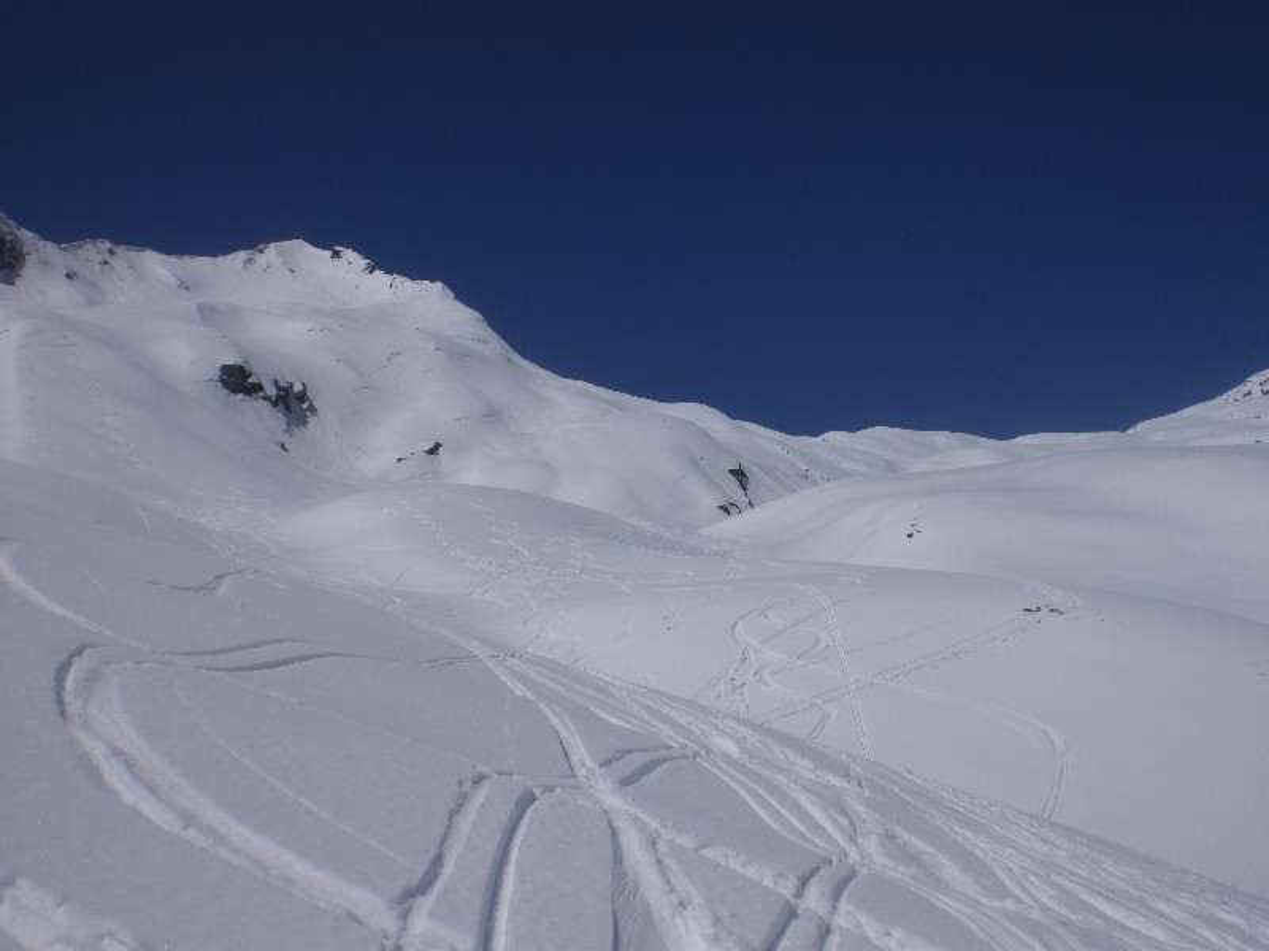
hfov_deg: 49.0
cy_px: 476
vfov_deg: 37.7
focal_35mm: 38
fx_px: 1393
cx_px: 634
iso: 50
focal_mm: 6.3
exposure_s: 1/2000
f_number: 4.4
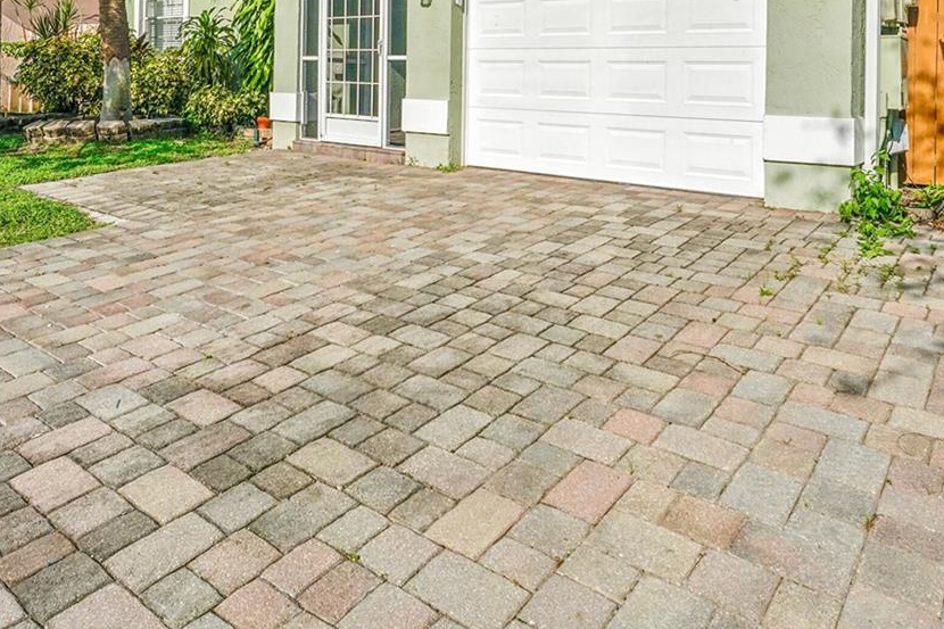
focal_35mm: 27
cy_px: 53
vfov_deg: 43.4
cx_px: 449
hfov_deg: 67.4
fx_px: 708
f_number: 8
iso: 400
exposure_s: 1/500
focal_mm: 14
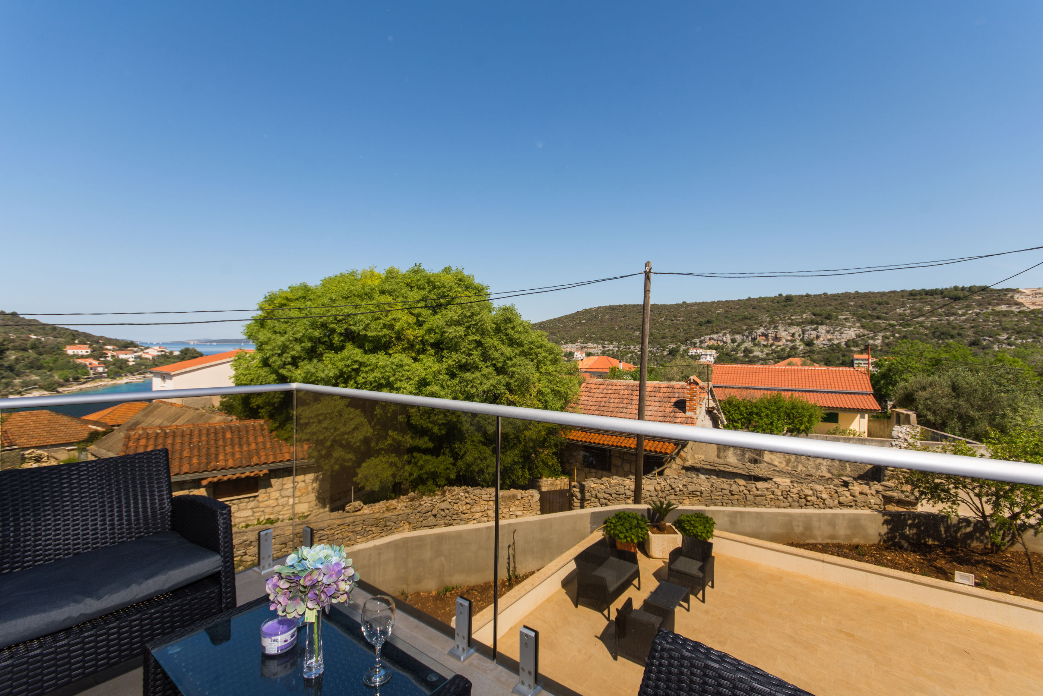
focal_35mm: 15
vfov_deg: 77.3
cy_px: 348
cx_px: 522
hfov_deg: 100.4
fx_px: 435
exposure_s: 1/250
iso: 100
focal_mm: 10
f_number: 9
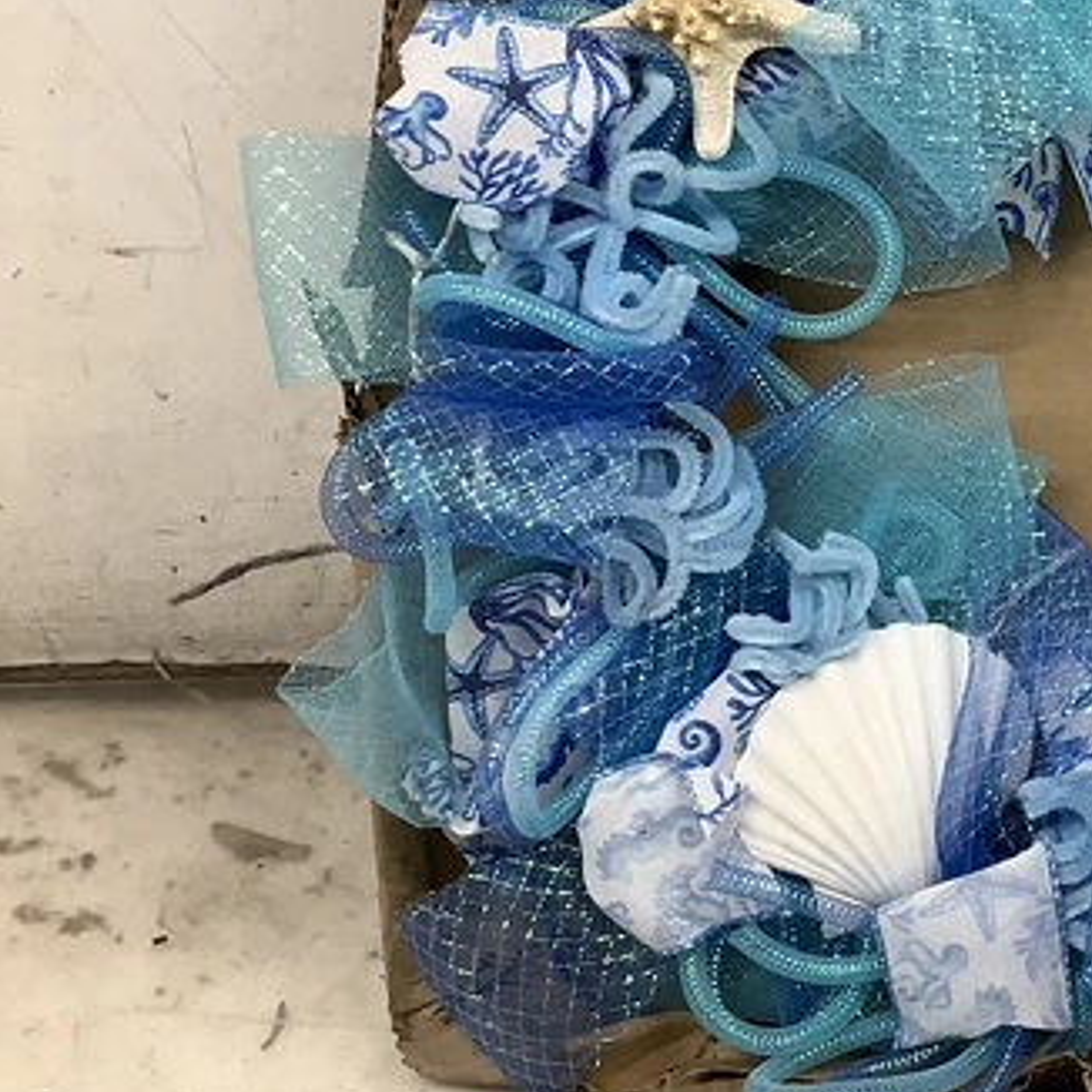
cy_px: 286
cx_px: 1246
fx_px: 2248
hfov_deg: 25.1
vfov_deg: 27.0
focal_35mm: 63
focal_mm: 3.3
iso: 100
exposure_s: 1/120
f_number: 2.4
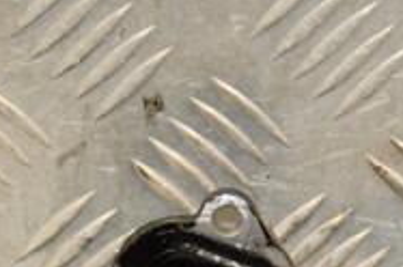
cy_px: 424
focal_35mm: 362
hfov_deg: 5.7
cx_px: 278
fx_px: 4041
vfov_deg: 3.8
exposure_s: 1/160
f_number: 5.3
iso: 800
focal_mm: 75
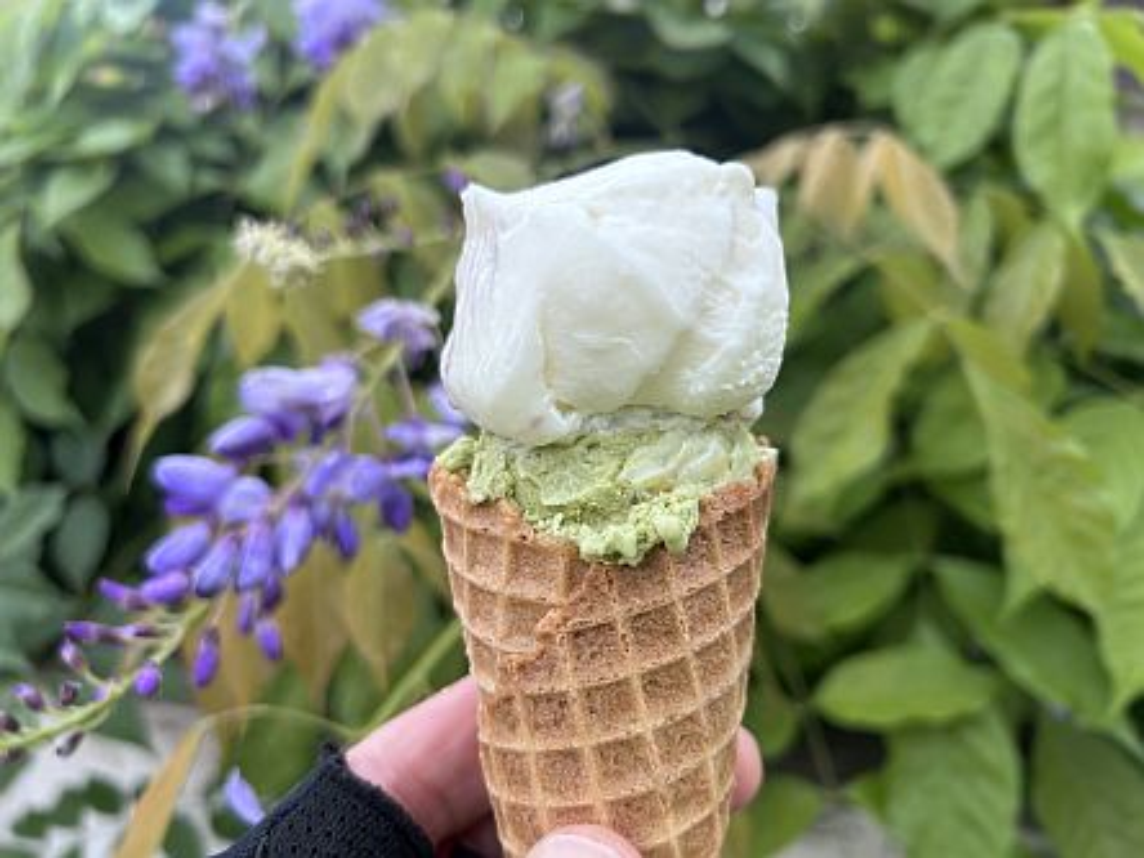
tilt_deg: -11.0
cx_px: 572
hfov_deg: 67.3
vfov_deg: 53.1
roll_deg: +1.4
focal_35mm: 26
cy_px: 429
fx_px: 859
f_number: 1.5
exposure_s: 1/240
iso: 40
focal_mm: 5.7
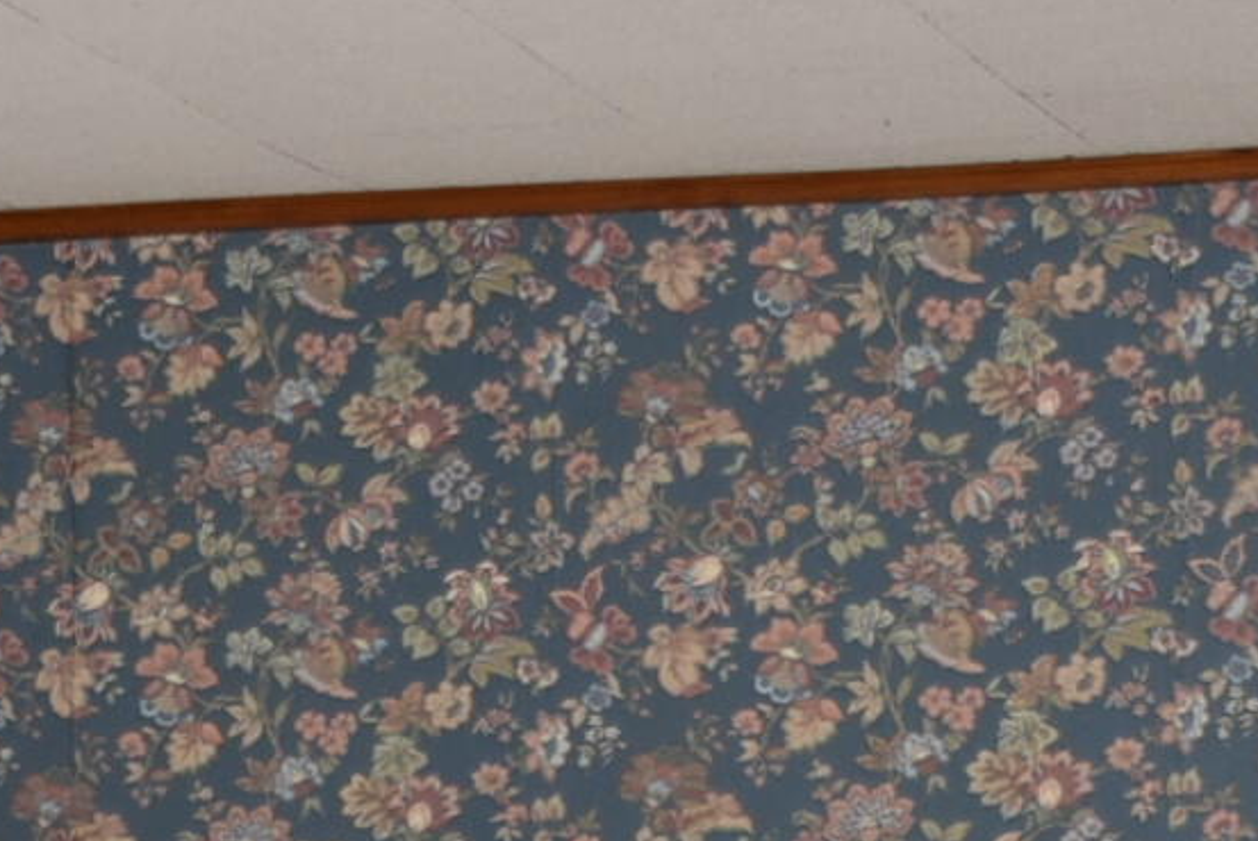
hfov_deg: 9.7
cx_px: 348
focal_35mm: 211
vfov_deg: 6.2
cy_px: 2046
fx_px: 7381
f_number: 3.8
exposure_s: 1/60
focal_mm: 26
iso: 250
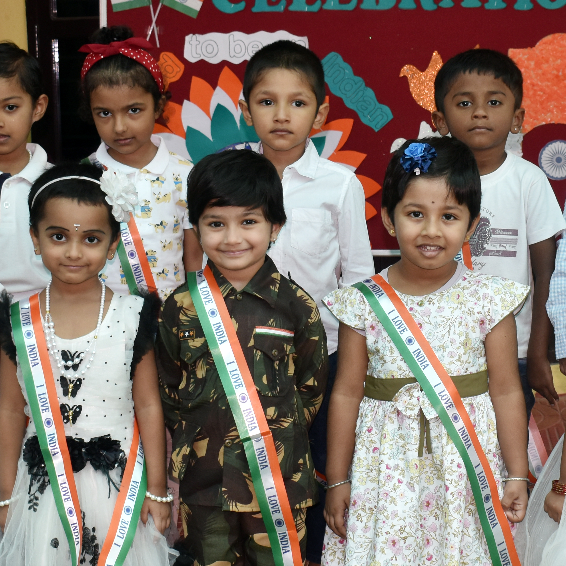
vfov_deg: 21.4
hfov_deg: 21.3
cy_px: 341
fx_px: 1498
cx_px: 387
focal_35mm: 81
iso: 250
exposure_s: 1/60
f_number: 5.6
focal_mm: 27
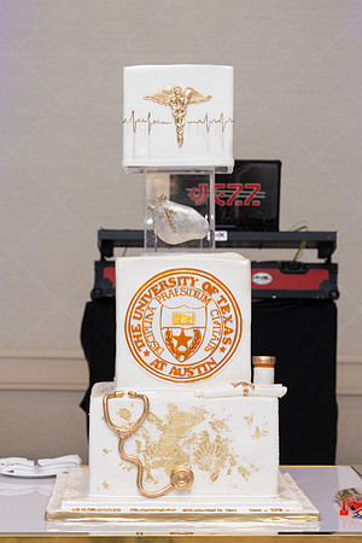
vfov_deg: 22.2
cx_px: 175
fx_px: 1385
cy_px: 288
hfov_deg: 14.9
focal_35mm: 92
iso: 800
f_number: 5.6
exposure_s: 1/100
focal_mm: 55
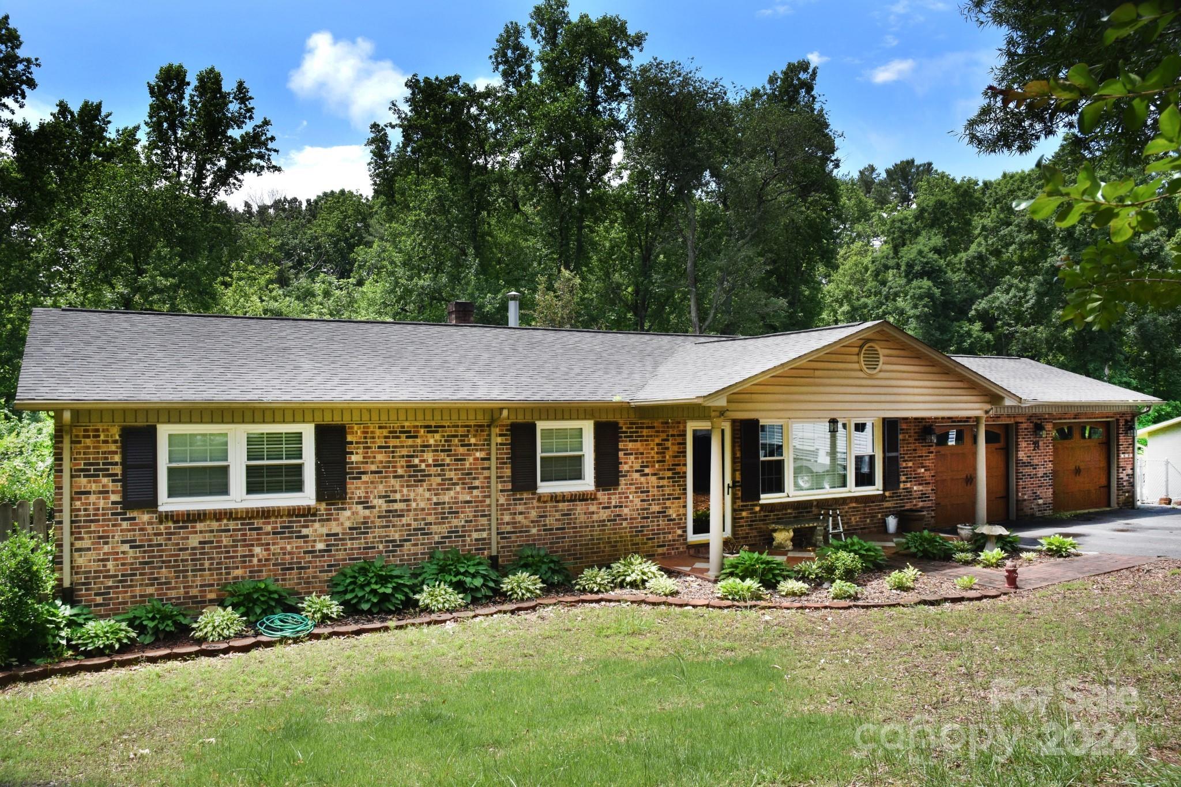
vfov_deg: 47.9
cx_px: 590
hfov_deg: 67.4
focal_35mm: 27
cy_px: 394
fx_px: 886
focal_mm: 18
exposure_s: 1/500
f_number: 8
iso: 400
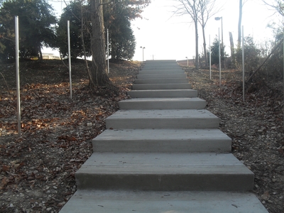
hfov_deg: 52.6
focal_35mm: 35
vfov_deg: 40.7
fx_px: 287
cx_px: 142
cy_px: 106
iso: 80
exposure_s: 1/180
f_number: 3.2
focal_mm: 6.3
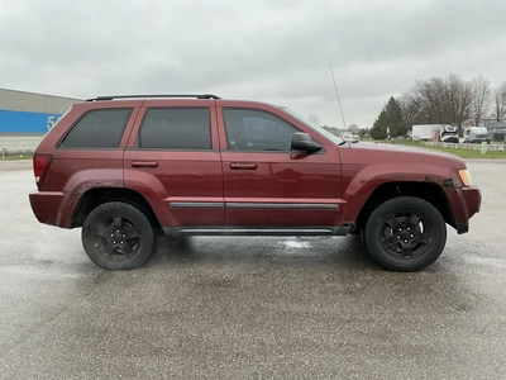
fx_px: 409
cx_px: 253
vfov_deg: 49.7
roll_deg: +0.6
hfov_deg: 63.4
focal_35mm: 28
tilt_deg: -5.2
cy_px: 190
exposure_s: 1/122
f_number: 1.8
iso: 50
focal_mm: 3
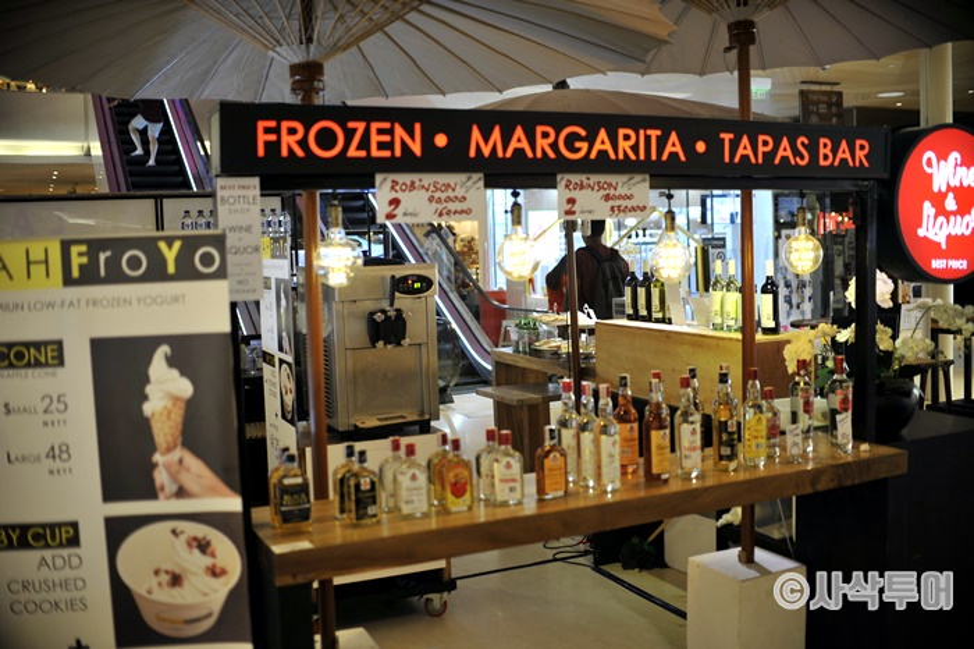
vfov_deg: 37.8
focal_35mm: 35
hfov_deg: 54.5
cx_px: 487
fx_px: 946
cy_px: 324
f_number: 2.8
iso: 250
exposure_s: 1/30
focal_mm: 35
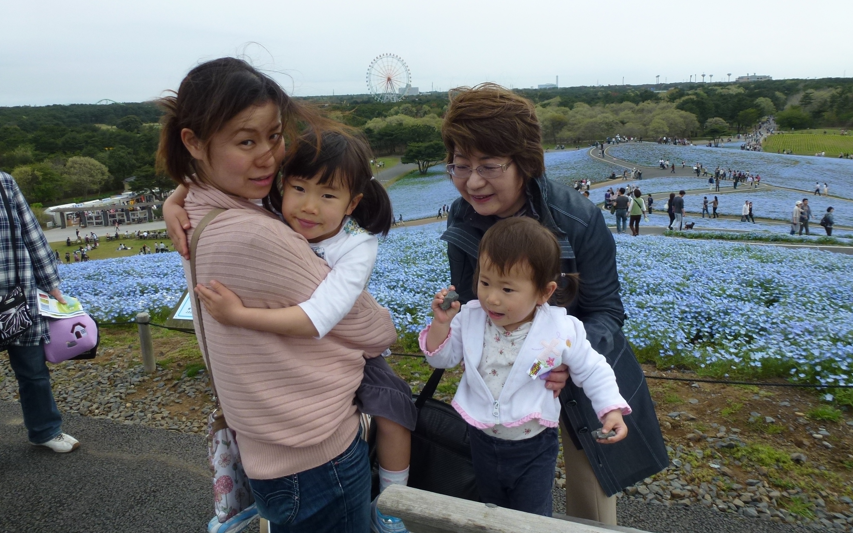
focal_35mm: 26
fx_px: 604
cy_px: 227
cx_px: 422
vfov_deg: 47.4
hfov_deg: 70.4
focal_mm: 4.3
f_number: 3.3
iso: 100
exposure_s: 1/800
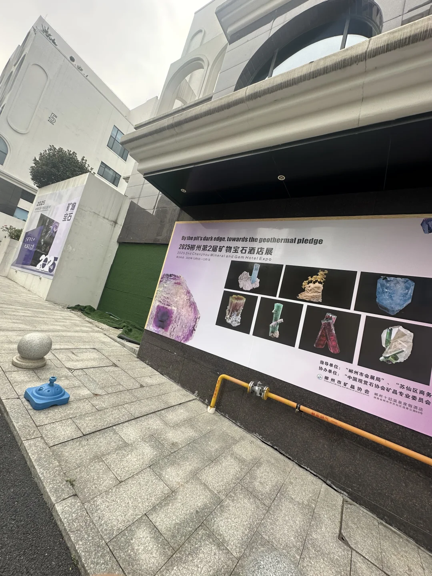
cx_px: 216
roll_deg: -14.7
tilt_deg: +6.7
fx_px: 233
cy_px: 288
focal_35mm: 14
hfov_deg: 85.7
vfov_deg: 102.1
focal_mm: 2.22
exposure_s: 1/303
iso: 40
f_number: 2.2
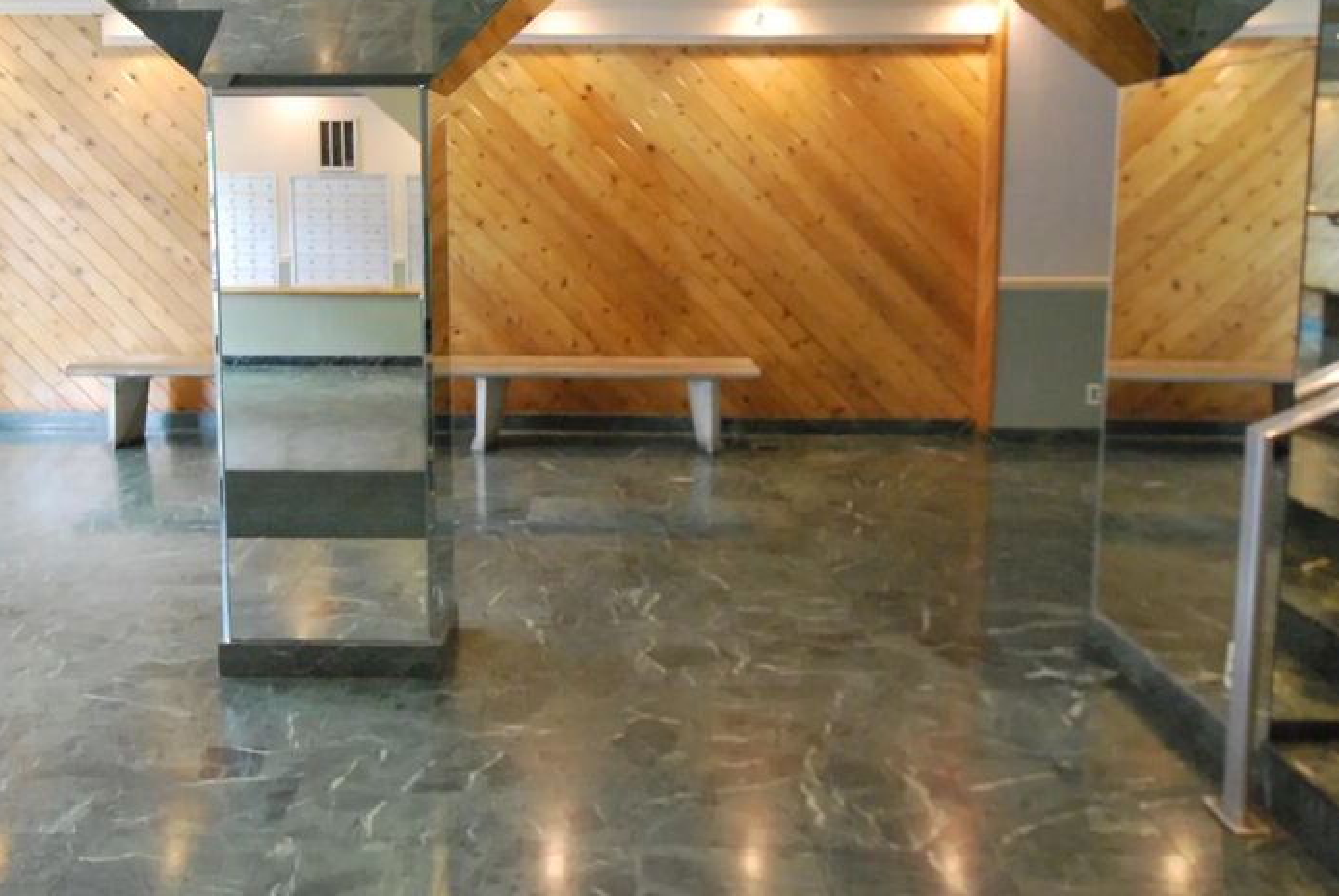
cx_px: 505
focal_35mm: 29
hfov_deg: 63.2
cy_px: 307
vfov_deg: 44.8
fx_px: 1070
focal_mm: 13
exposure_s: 1/30
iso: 1600
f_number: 6.3
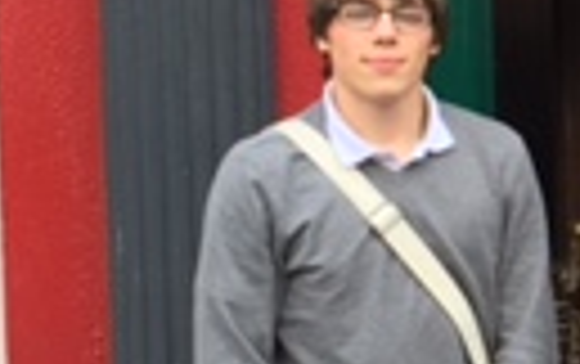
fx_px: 2406
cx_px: 953
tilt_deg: -3.0
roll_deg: +0.3
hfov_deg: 12.8
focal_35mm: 152
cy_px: 103
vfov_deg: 8.6
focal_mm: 4.15
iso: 32
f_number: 2.2
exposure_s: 1/120
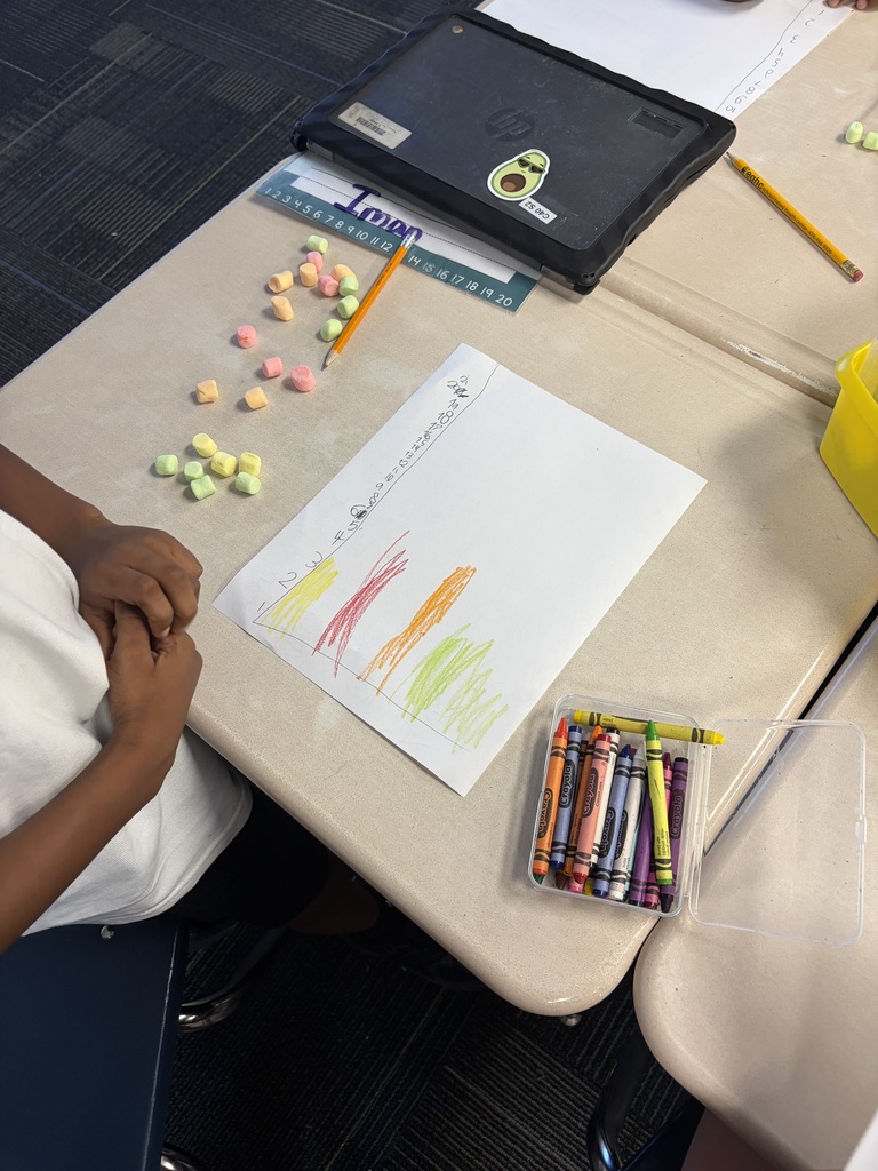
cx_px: 439
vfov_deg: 67.3
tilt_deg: -63.3
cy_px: 586
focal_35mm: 26
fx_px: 879
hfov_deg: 53.1
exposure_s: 1/60
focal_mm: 5.96
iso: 125
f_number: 1.6
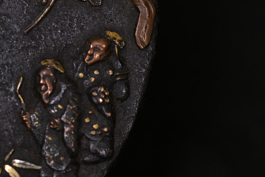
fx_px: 1700
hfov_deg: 8.9
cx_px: -8
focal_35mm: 231
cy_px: 119
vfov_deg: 5.9
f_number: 8
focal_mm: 105
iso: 2200
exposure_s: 1/125
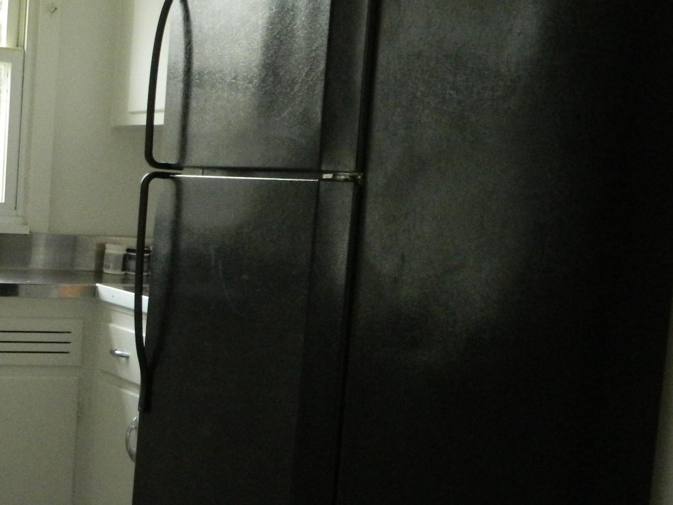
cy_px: 341
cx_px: -85
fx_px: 1575
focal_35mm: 81
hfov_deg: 22.6
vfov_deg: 18.2
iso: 400
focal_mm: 6.2
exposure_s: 1/160
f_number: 3.3
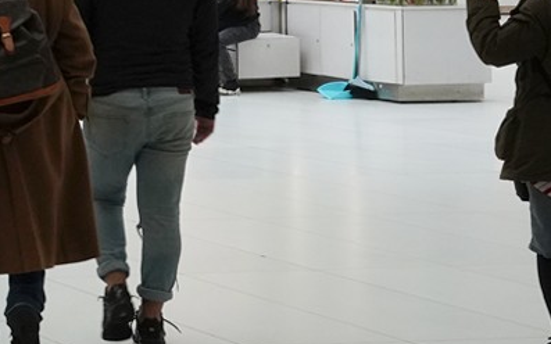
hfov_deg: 11.3
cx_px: -702
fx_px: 2387
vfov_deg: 8.1
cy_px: -157
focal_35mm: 159
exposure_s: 1/80
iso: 1600
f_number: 13
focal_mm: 31
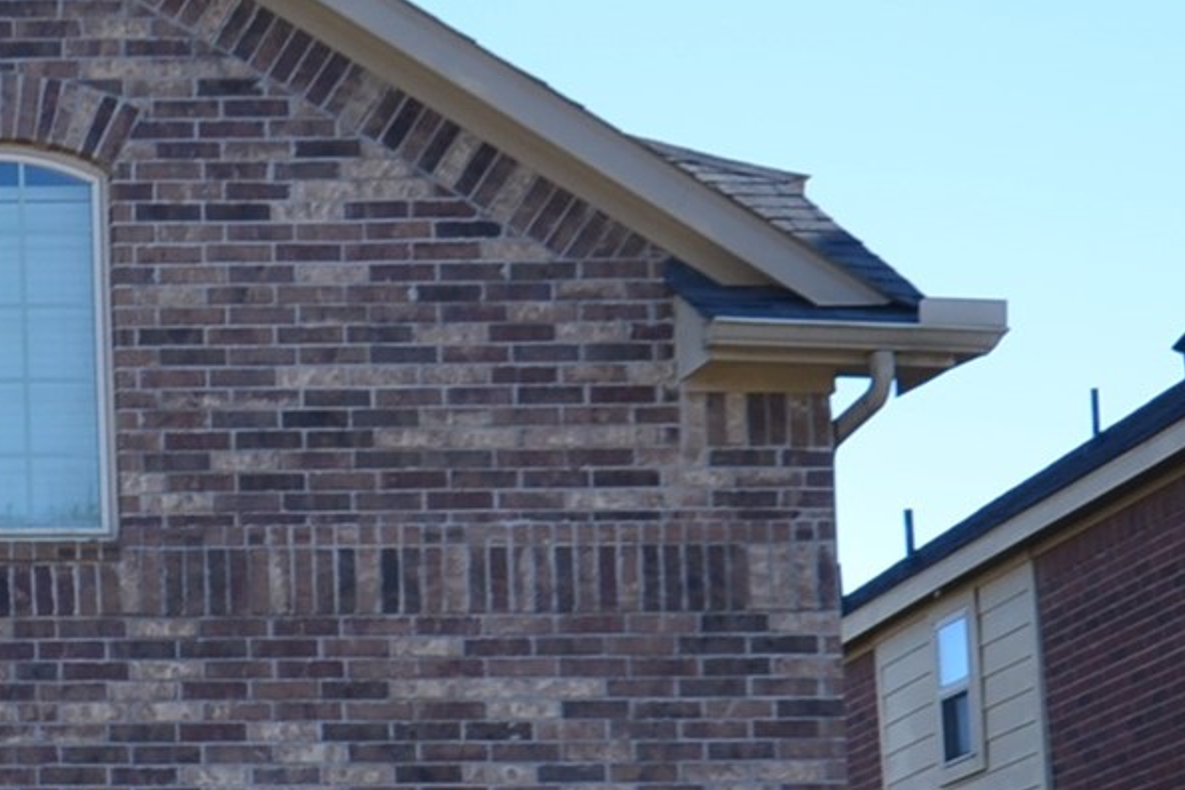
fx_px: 3982
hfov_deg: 15.1
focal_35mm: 121
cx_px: -826
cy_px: 979
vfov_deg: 11.1
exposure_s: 1/320
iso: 320
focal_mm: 22
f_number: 9
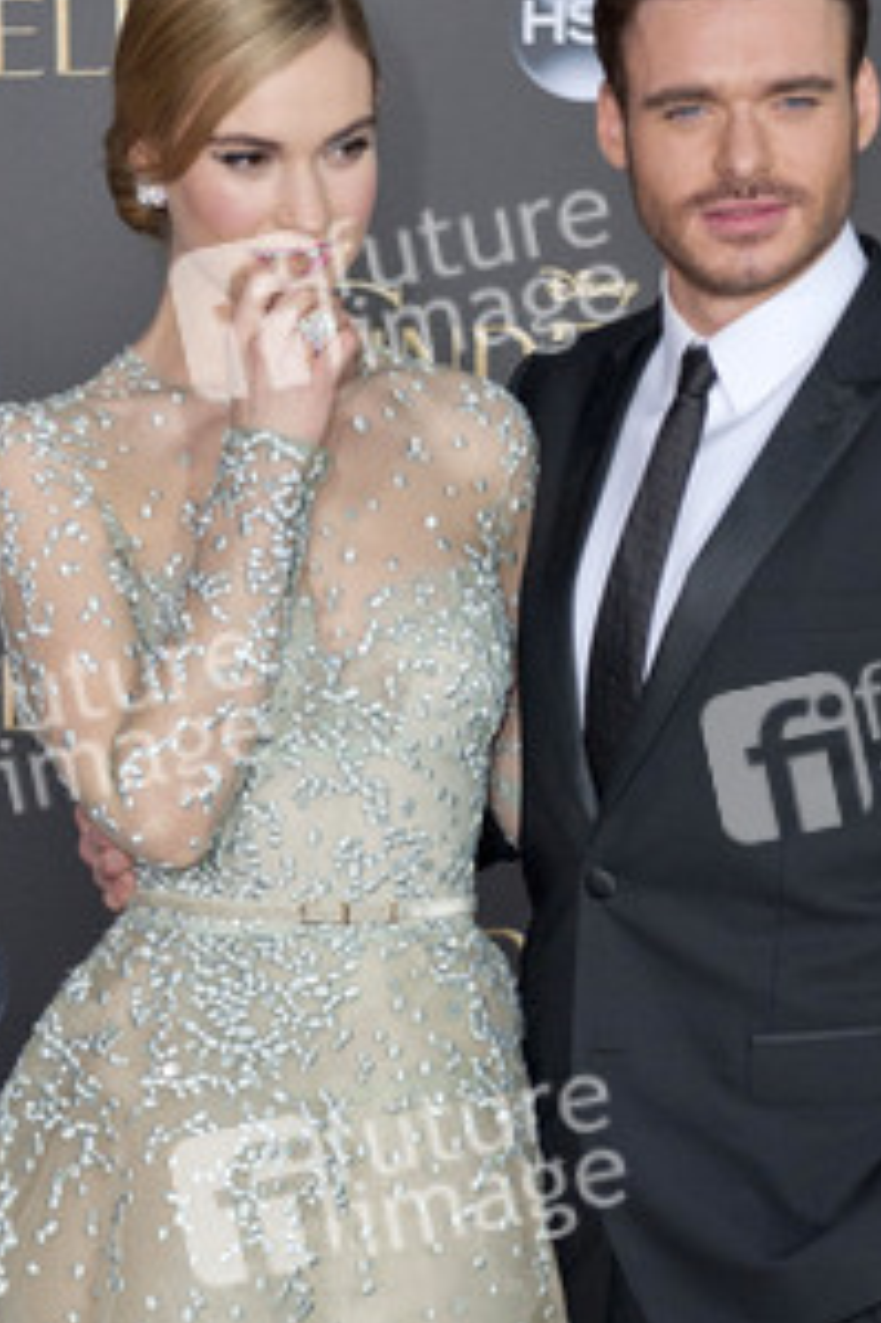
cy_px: 518
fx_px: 2756
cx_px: 529
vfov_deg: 26.9
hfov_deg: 18.1
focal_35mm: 75
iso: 400
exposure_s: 1/400
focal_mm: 56
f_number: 4
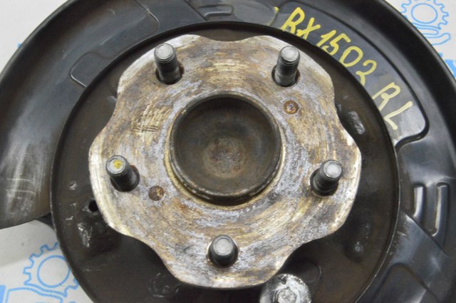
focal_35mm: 46
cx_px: 228
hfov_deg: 42.4
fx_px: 588
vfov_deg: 28.9
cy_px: 152
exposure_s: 1/15
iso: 6400
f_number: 20
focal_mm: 31
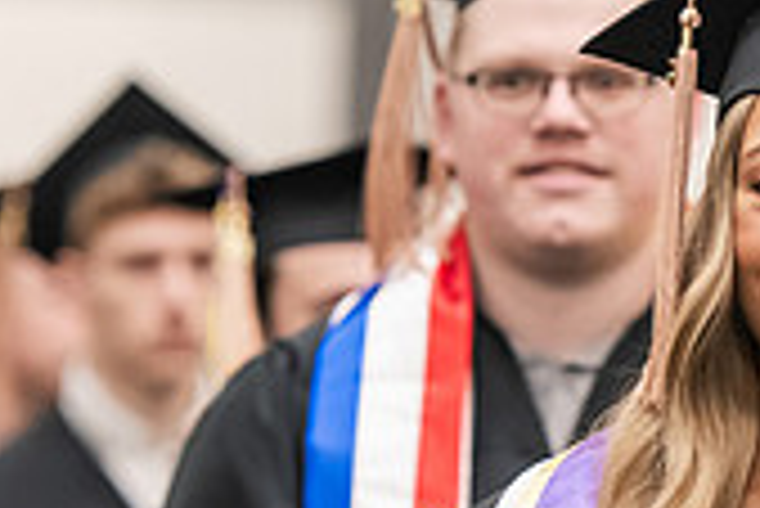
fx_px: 9804
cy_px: 398
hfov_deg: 4.4
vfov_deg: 3.0
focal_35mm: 464
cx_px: 791
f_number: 3.2
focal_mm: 135
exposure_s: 1/200
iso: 2500
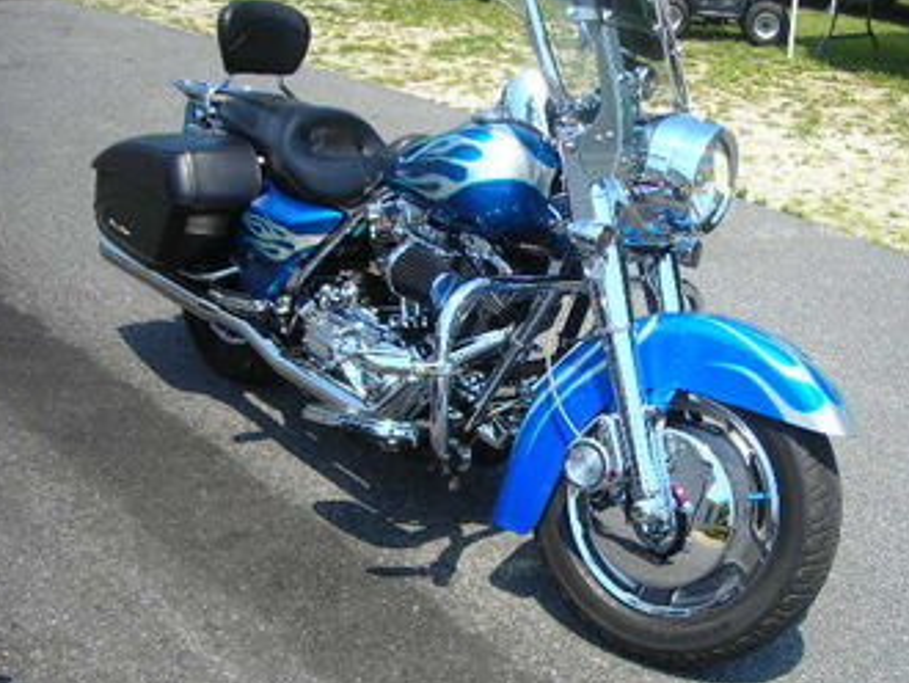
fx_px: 1209
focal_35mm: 46
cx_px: 515
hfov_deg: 41.1
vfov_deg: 31.5
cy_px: 361
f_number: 3.2
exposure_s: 1/408
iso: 50
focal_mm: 6.3
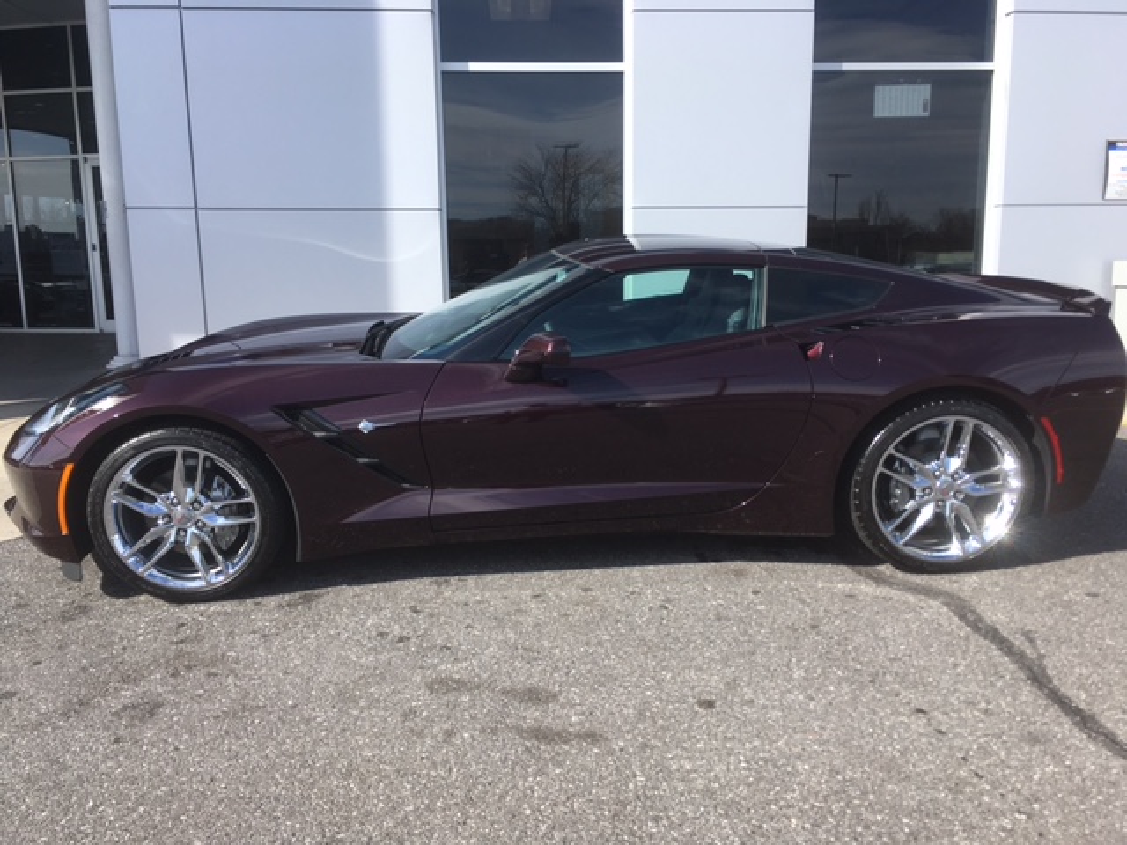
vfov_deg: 48.2
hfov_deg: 61.7
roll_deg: +0.3
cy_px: 422
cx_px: 564
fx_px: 944
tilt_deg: -6.8
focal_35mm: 29
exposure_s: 1/845
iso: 25
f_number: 2.2
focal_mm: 4.15
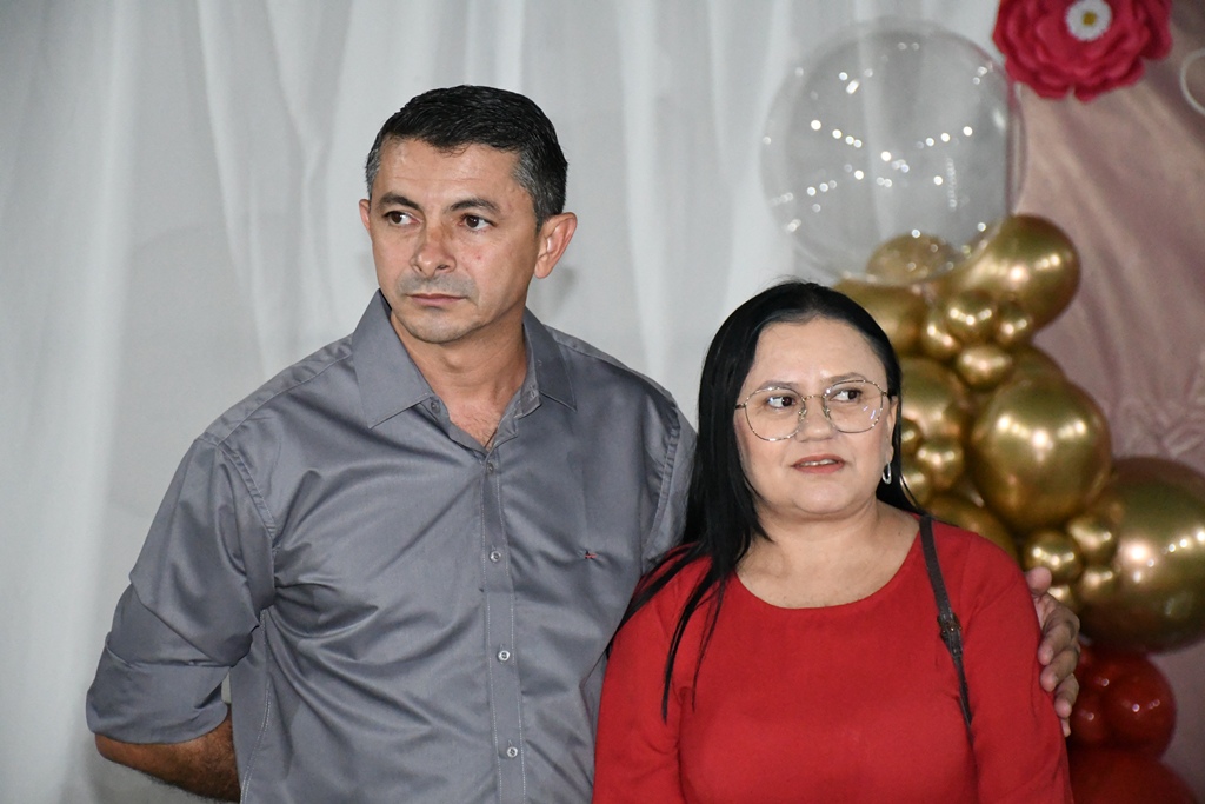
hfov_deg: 16.1
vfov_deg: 10.8
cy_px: 402
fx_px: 4251
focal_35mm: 127
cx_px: 602
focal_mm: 85
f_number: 5.3
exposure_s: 1/250
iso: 10000
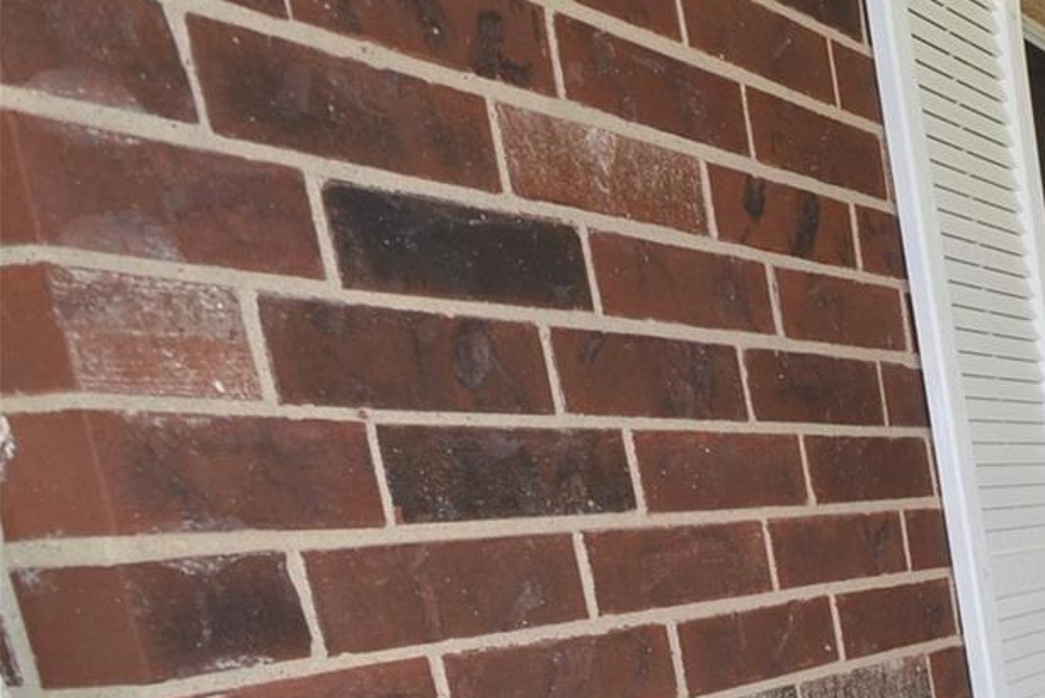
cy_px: 896
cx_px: 1741
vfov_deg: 23.9
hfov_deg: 24.6
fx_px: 1452
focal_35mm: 50
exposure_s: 1/125
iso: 200
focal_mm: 10
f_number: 5.6
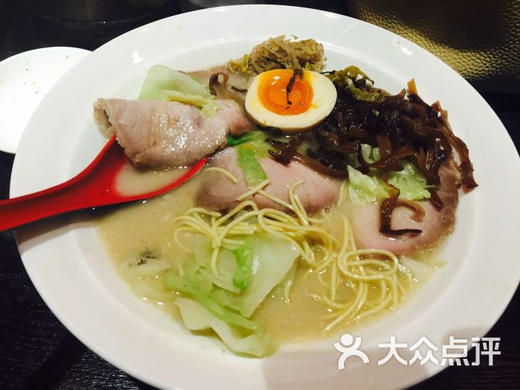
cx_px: 260
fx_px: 436
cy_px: 195
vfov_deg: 48.2
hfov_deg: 61.7
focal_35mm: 29
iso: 40
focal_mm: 4.15
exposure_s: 1/33
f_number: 2.2
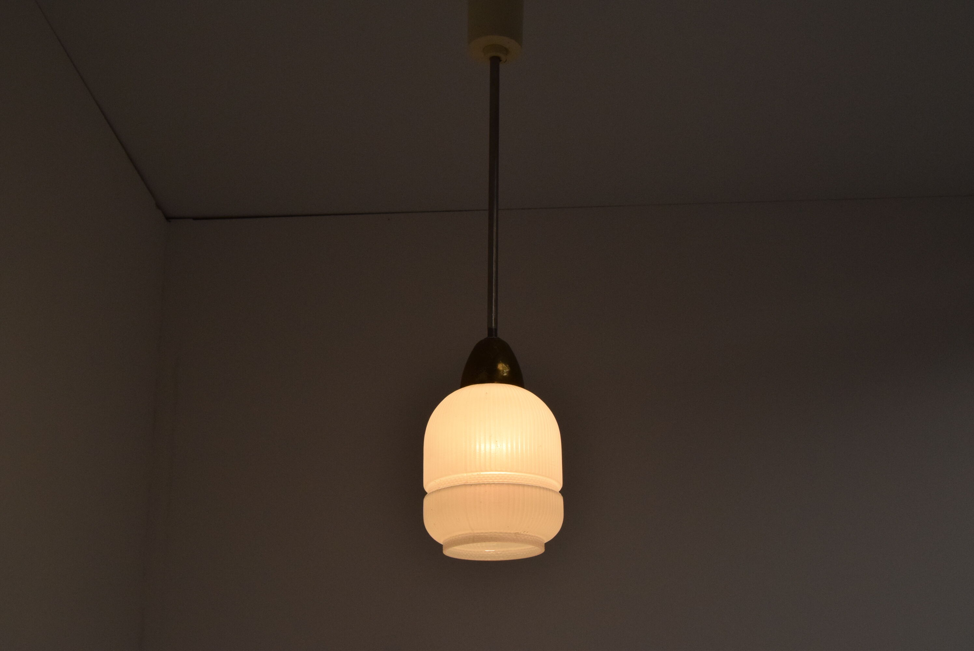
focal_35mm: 46
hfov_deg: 42.3
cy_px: 326
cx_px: 487
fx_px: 1259
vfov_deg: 29.0
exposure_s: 1/500
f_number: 11
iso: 1600
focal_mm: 31
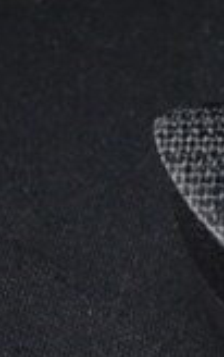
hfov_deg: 9.9
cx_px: 592
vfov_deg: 18.7
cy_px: 218
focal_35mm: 111
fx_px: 1080
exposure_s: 1/30
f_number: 11
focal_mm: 10.4
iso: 2000
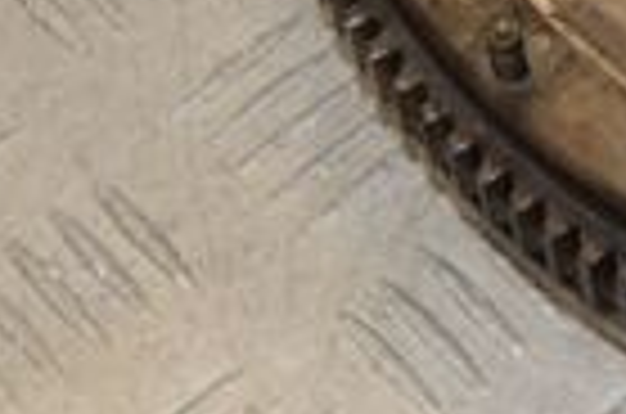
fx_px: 4077
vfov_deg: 5.7
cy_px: -338
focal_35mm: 235
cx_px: 1108
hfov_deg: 8.5
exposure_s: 1/200
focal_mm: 34
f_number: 6.3
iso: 800
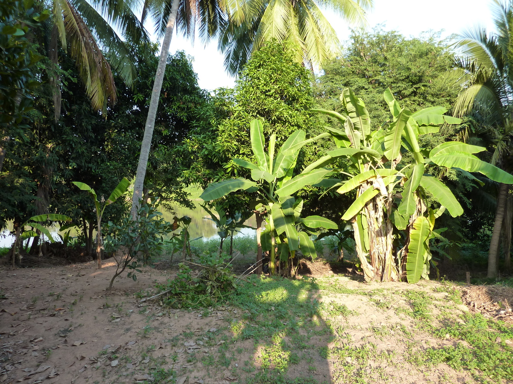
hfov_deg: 69.4
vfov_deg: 54.9
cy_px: 192
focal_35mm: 25
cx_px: 256
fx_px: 370
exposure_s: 1/125
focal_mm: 4.1
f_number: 3.5
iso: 125
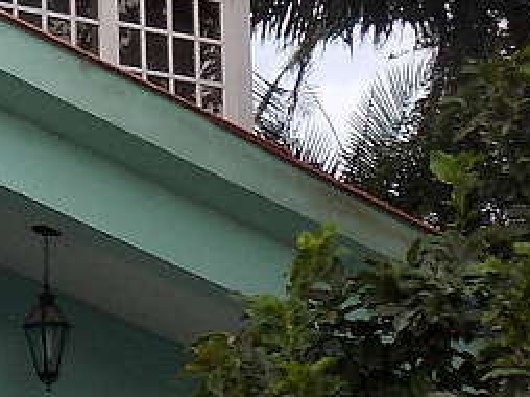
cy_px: 397
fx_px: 2218
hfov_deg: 12.6
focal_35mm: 145
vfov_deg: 10.1
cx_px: -376
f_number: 3.1
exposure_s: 1/30
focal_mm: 4
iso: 80
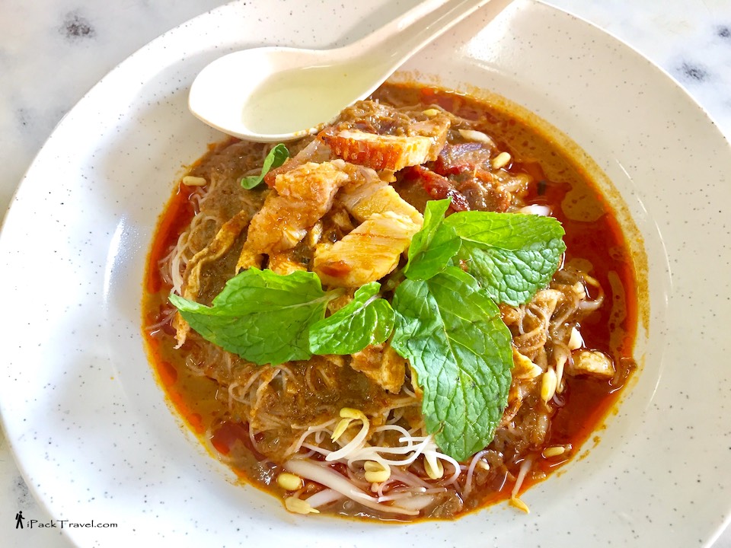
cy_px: 274
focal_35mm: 29
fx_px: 612
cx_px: 366
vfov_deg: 48.2
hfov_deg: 61.7
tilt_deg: -60.9
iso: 125
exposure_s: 1/33
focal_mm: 4.15
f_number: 2.2
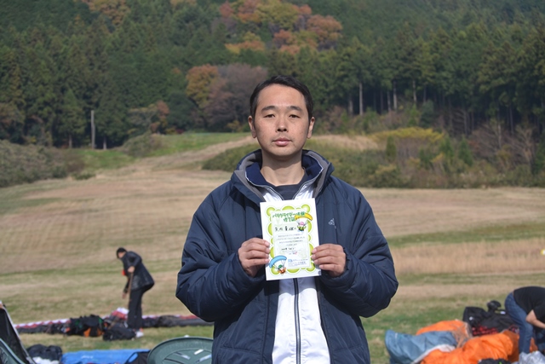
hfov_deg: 22.6
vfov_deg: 15.2
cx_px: 272
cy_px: 182
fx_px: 1363
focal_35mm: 90
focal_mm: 60
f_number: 8
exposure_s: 1/250
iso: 100
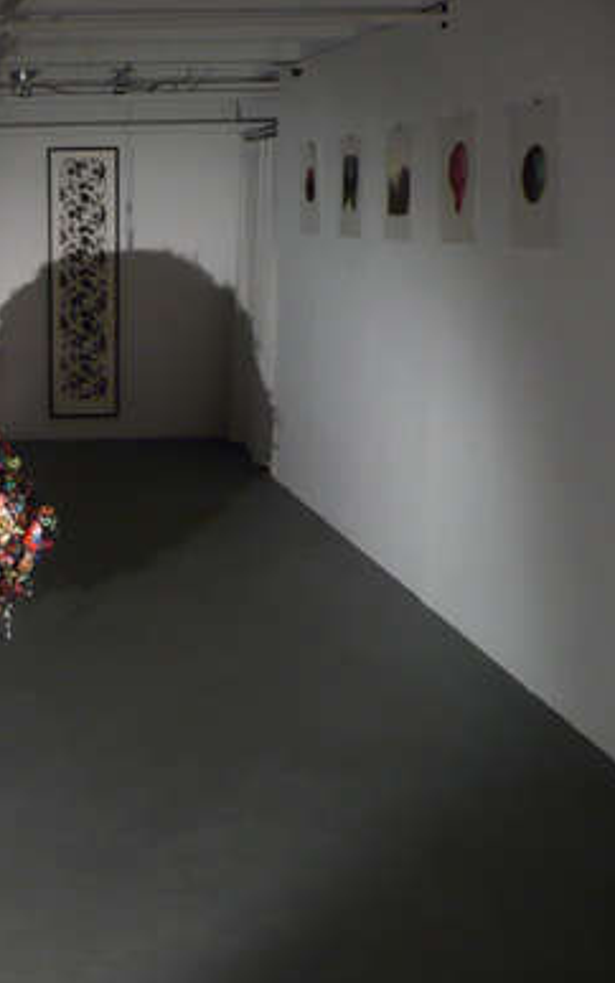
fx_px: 1340
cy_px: 492
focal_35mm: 50
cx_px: -34
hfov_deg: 24.4
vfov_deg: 40.3
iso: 200
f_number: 2.8
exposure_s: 1/1.3
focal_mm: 5.8
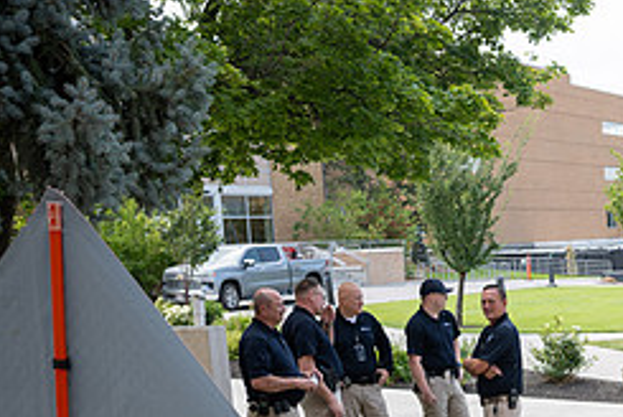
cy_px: 411
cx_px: 656
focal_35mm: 71
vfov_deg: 18.8
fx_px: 1230
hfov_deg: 26.5
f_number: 4
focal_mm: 30
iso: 160
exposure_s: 1/640
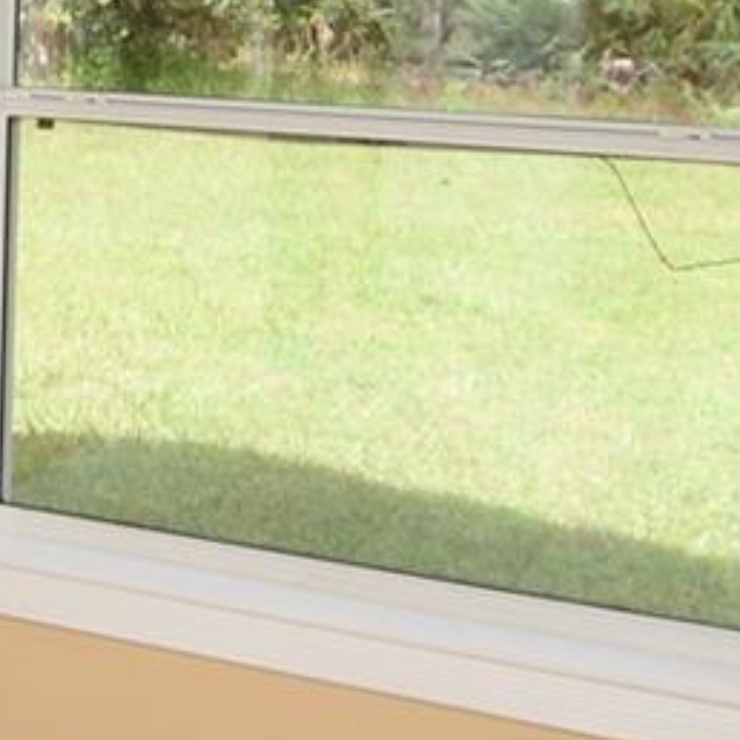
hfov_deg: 19.7
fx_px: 1911
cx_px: -287
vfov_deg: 21.5
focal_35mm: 79
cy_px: 92
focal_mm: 10
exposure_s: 1/100
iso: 200
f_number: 5
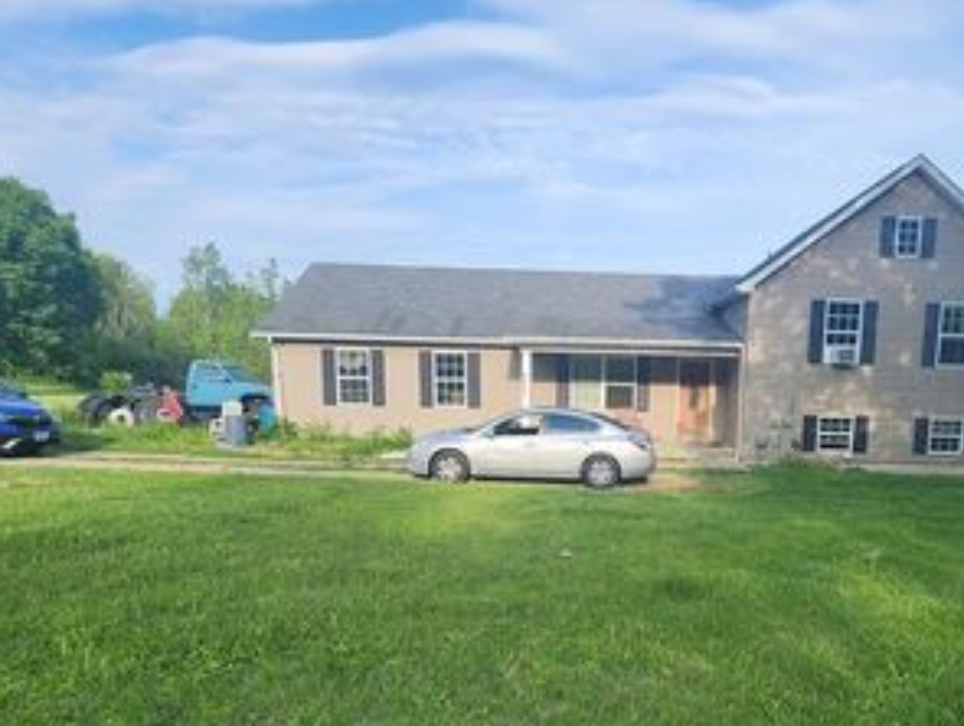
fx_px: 613
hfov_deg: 74.3
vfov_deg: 59.9
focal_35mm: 22
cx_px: 631
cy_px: 479
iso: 50
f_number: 2.2
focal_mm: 2.2
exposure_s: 1/1038
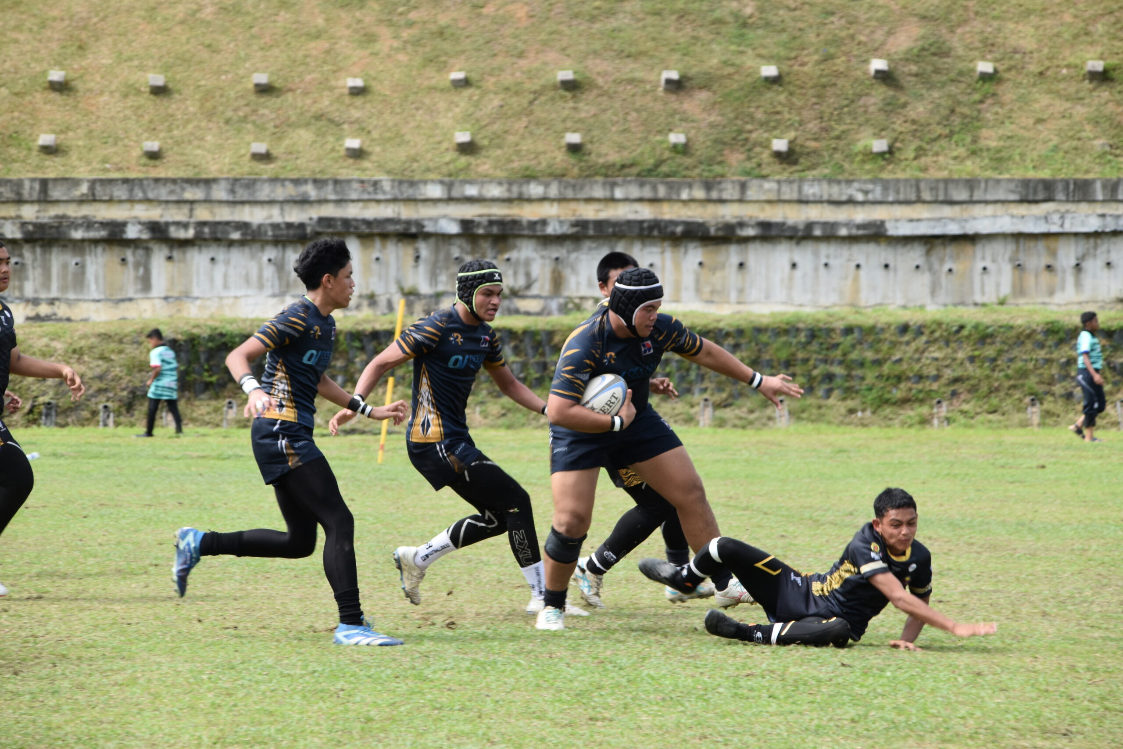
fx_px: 6083
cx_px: 562
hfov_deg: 10.5
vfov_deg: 7.0
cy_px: 374
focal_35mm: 195
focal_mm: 130
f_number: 8
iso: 200
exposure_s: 1/250
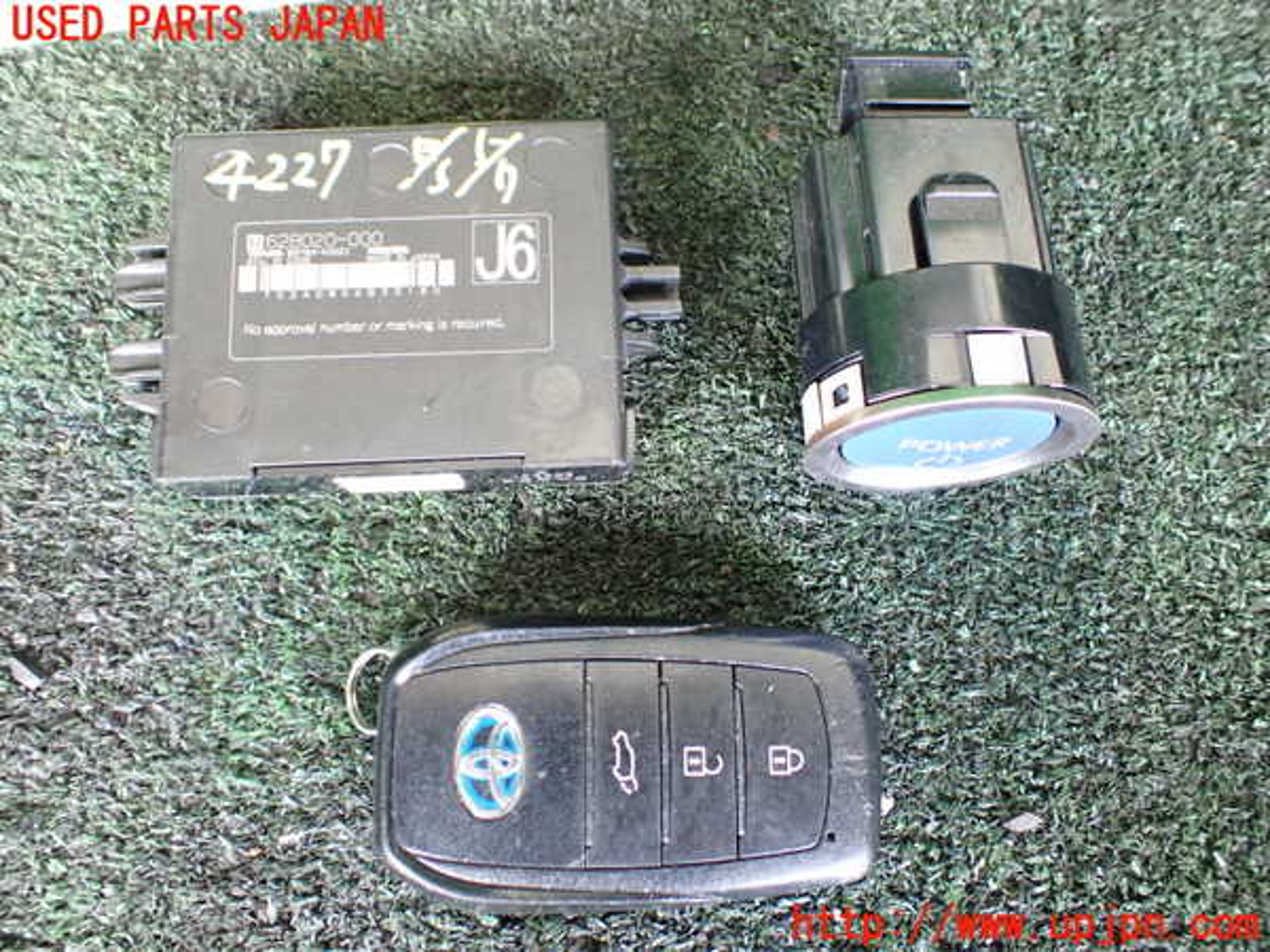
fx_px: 1101
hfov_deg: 60.0
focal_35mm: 30
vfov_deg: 46.8
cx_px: 635
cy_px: 476
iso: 800
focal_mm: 5.4
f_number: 2.3
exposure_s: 1/50
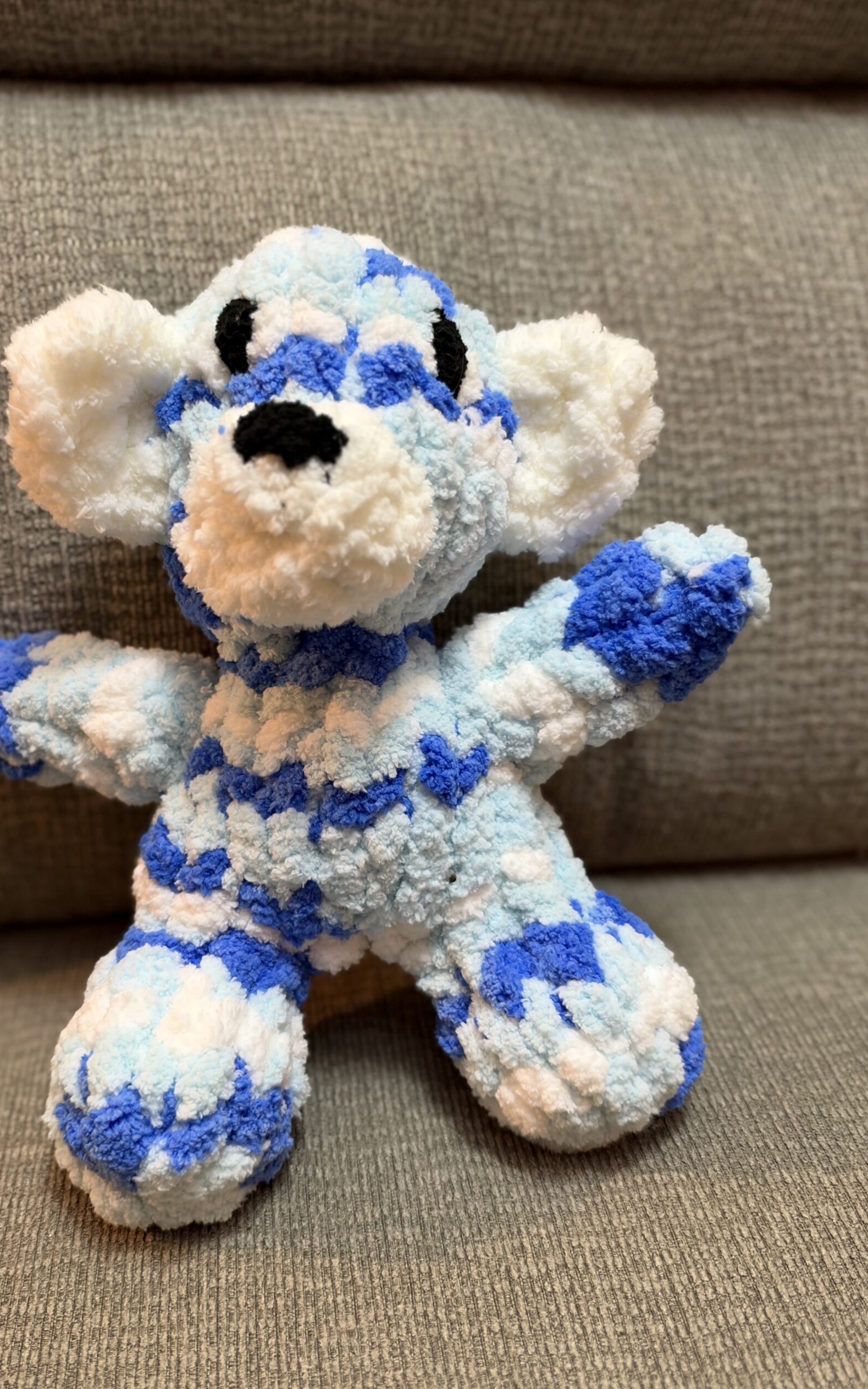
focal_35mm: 29
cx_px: 363
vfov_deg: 64.6
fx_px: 1098
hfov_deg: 43.0
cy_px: 698
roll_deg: +1.1
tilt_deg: -35.1
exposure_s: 1/60
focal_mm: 6.93
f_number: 1.48
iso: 250
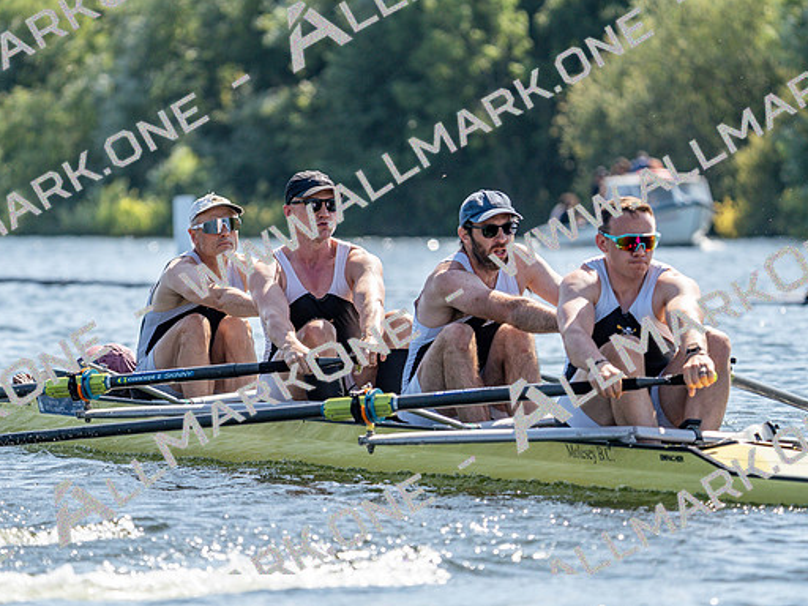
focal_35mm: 315
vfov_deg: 4.7
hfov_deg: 6.3
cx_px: 374
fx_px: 7353
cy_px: 304
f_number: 5.6
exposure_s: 1/2000
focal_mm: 289
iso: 400
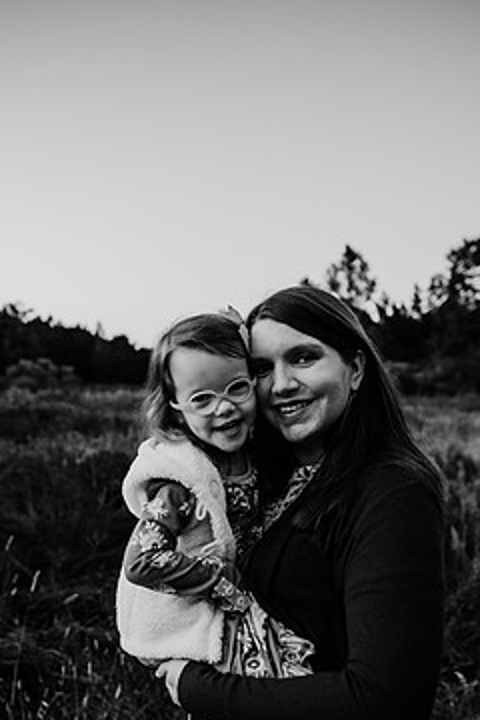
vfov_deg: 61.3
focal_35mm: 30
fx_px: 600
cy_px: 440
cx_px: 254
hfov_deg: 43.6
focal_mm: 24
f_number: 2.8
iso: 800
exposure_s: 1/250
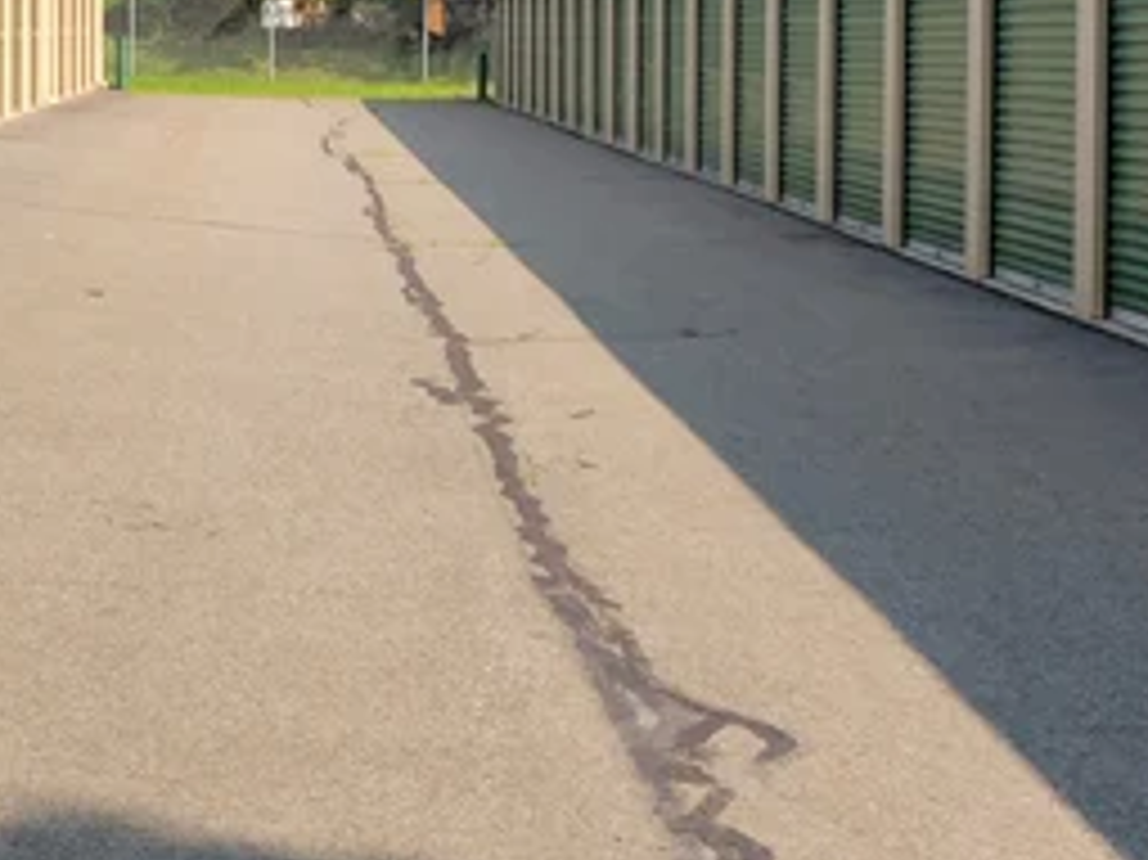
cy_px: 216
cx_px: 869
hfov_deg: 17.8
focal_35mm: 110
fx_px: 3646
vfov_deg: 13.4
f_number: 2
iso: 25
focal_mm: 5.9
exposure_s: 1/431
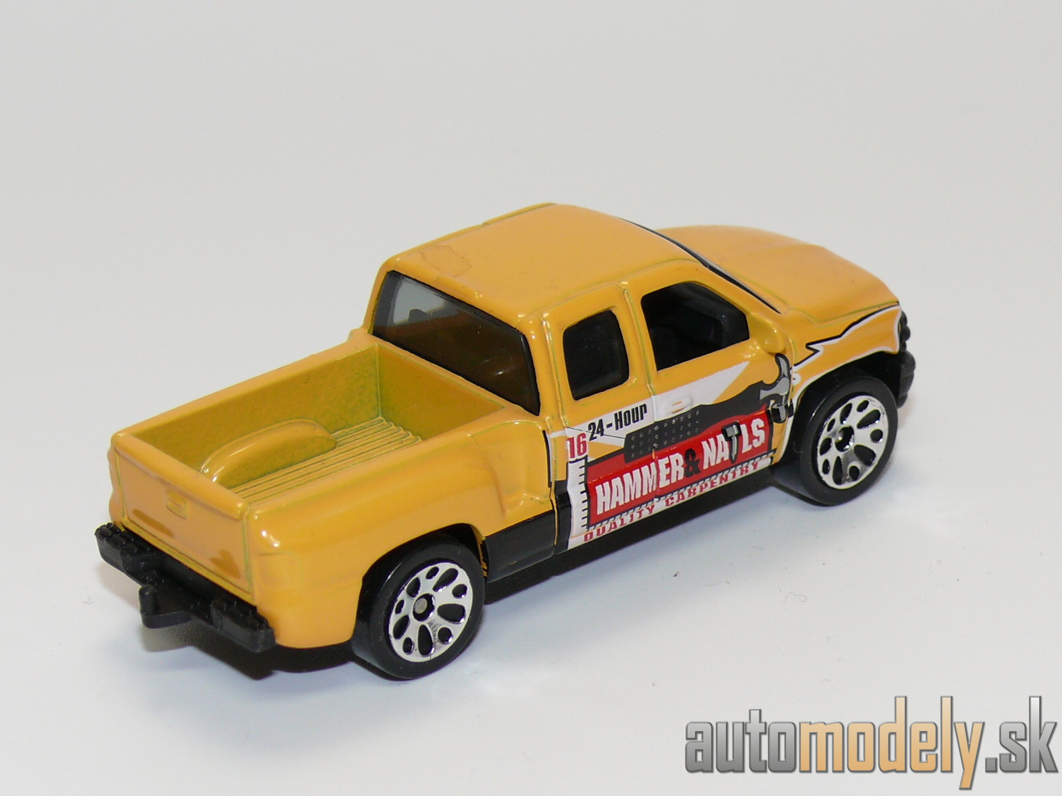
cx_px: 531
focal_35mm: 117
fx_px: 3590
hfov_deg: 16.8
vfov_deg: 12.7
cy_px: 397
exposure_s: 1/30
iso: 100
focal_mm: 14.3
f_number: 4
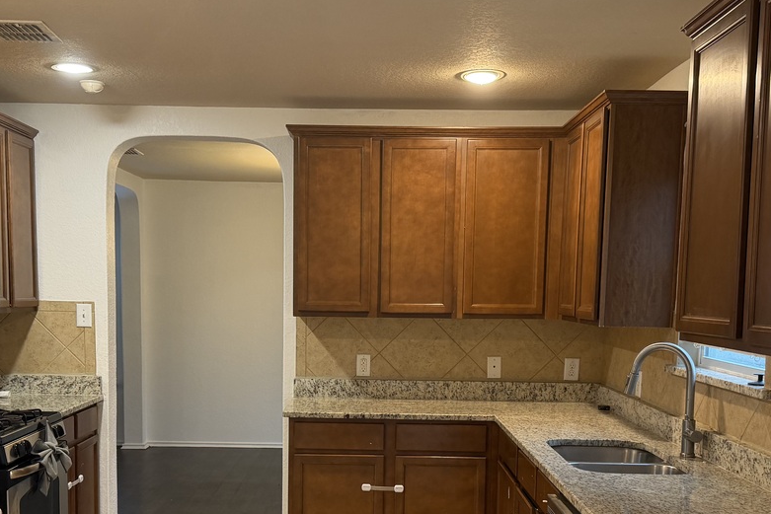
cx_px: 360
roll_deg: +0.3
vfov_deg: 28.8
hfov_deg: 42.7
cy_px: 385
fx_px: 985
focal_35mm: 46
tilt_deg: -7.0
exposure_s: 1/60
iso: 200
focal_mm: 6.76
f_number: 1.78
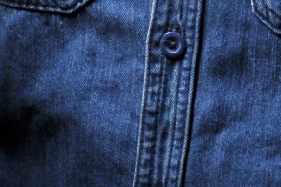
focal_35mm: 425
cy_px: -404
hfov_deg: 4.8
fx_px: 3314
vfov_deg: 3.2
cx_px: -240
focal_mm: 40
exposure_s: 1/80
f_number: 2.8
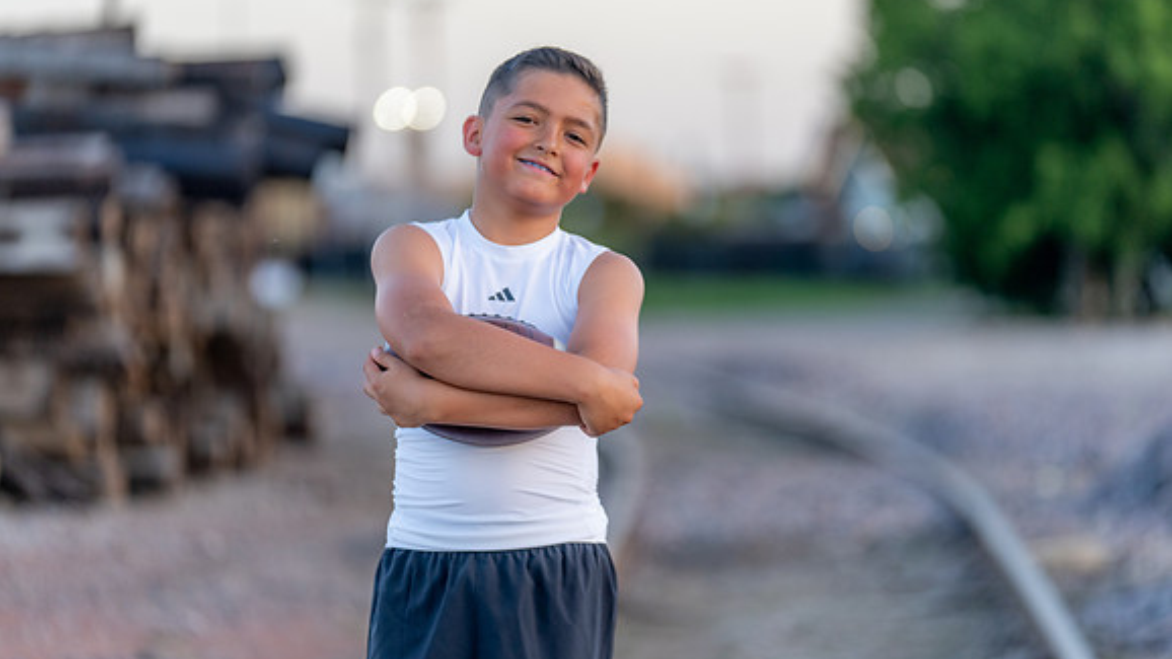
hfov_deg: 13.2
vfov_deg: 7.4
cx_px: 586
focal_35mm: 163
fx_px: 5065
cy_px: 287
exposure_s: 1/320
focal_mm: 155
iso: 320
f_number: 2.8
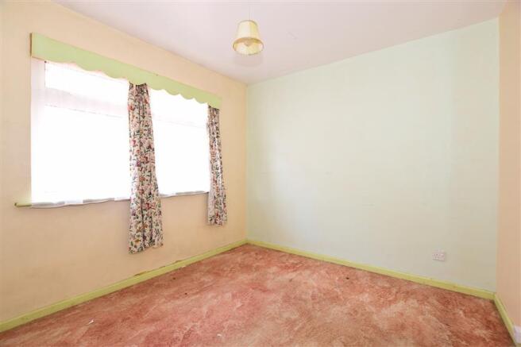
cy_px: 174
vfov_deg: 77.3
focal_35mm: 15
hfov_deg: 100.4
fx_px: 217
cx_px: 260
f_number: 5.6
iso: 400
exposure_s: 1/30
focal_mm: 10
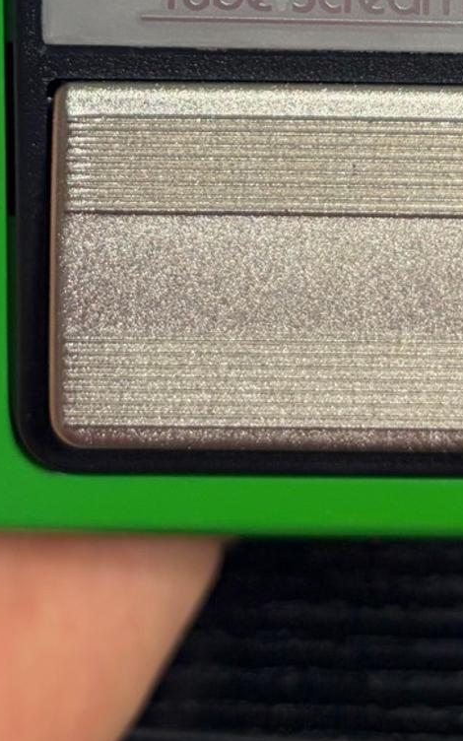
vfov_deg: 20.3
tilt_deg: -47.3
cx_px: 246
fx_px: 1938
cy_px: -148
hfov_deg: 13.6
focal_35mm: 96
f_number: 1.6
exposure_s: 1/120
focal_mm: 5.96
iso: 200
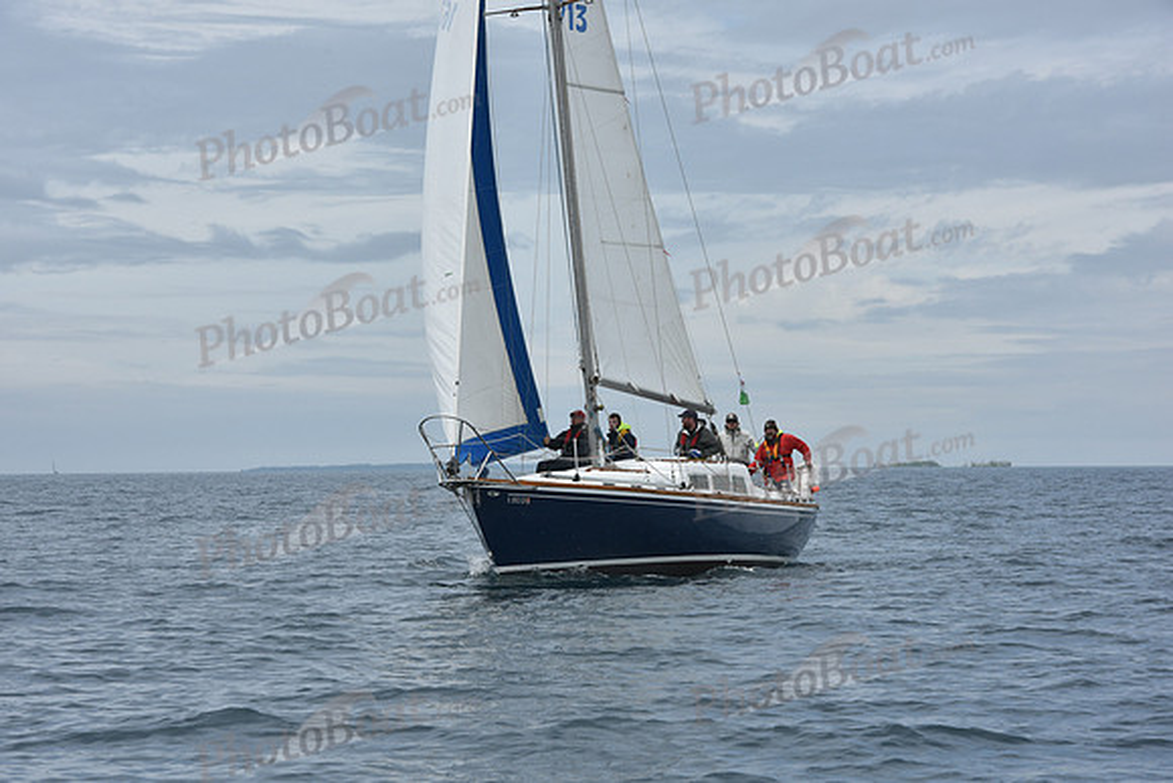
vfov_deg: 11.4
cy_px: 392
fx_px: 3911
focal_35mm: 120
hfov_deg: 17.1
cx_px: 586
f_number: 11
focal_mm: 120
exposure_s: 1/800
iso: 250
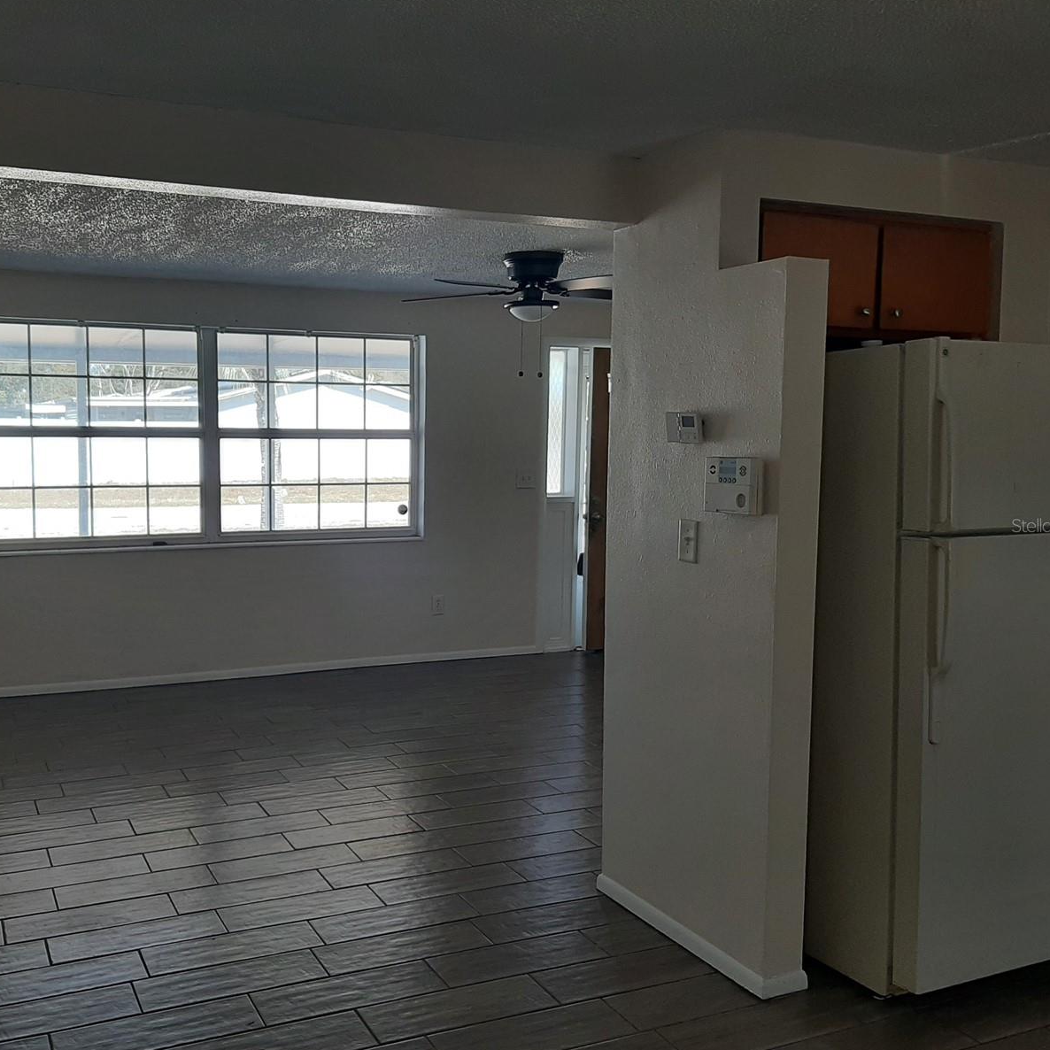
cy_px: 525
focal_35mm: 31
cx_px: 387
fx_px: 1064
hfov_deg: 51.9
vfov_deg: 52.5
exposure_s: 1/227
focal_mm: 3.93
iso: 40
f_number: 1.7
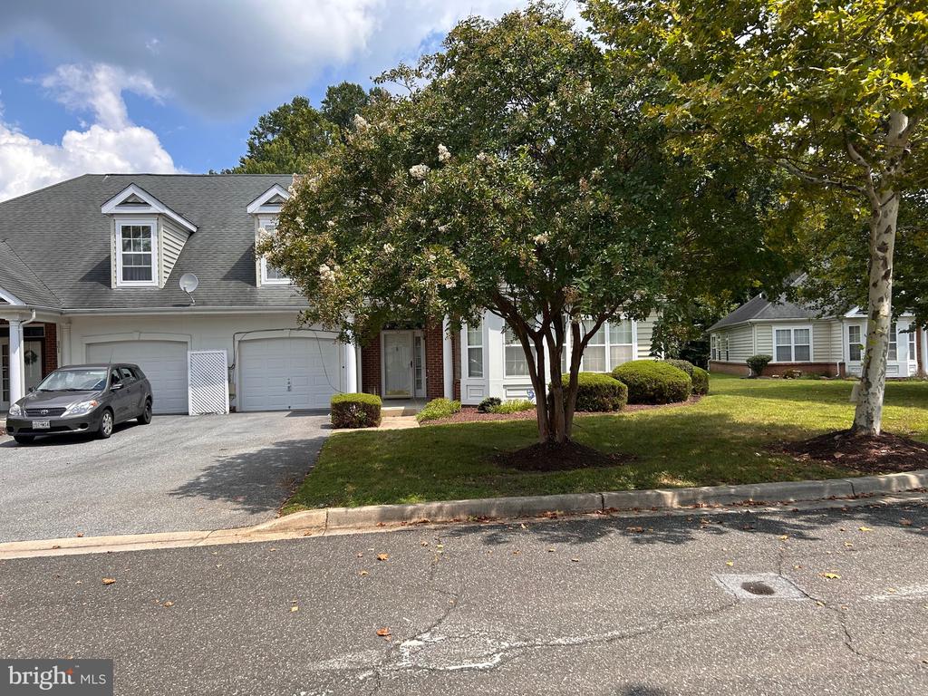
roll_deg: +1.6
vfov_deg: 53.1
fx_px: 697
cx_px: 464
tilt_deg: -0.3
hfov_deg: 67.3
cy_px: 348
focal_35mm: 26
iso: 50
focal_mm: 5.7
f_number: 1.5
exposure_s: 1/2299
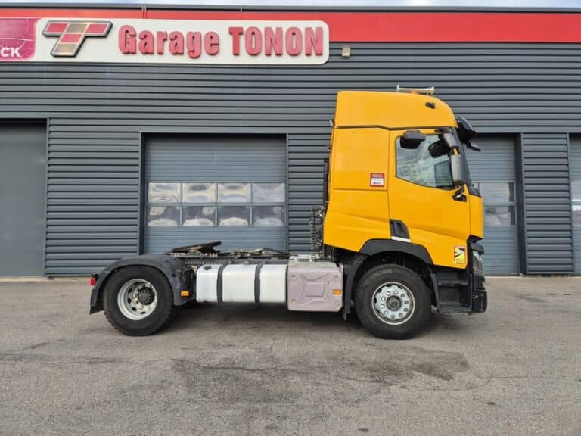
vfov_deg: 58.9
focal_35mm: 23
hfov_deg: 73.9
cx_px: 290
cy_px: 218
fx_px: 386
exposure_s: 1/788
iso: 25
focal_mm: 5.4
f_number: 1.8
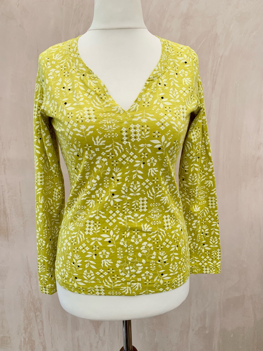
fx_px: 273
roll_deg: +2.6
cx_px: 127
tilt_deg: -12.6
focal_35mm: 27
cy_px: 178
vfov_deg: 65.3
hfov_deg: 51.3
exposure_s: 1/864
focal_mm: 4.25
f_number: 1.8
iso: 25
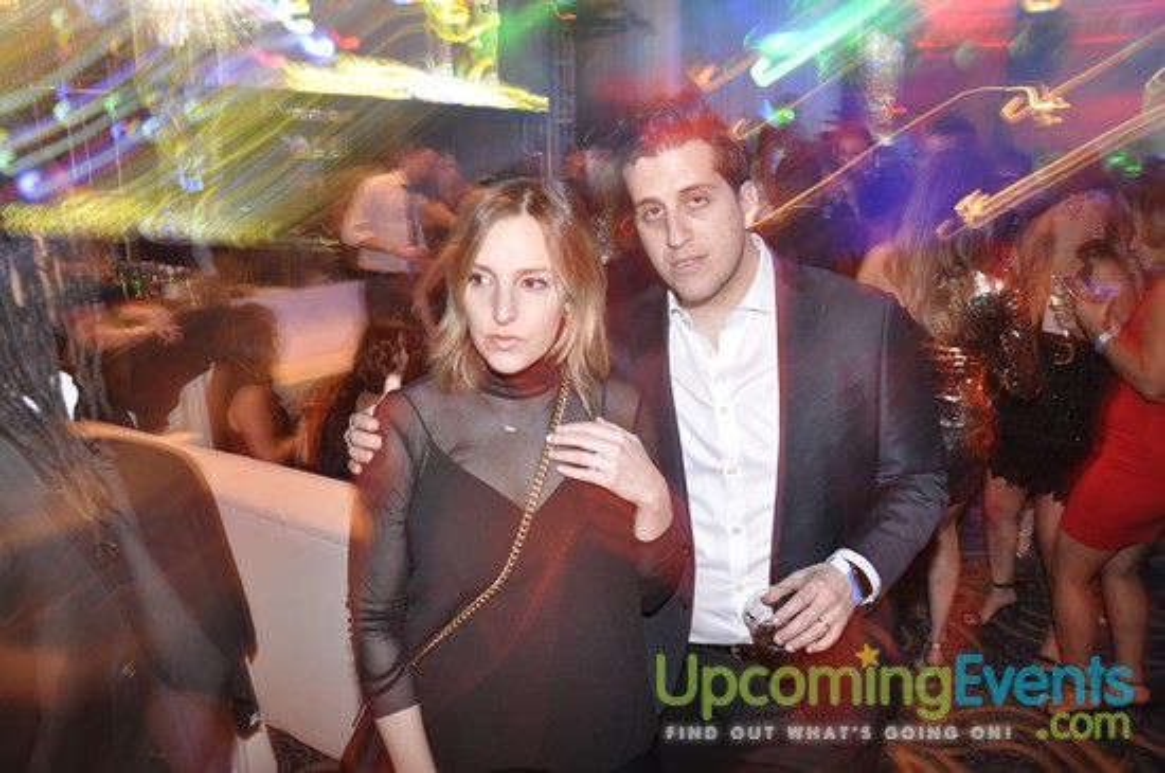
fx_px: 872
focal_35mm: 27
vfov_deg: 47.8
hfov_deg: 67.5
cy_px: 386
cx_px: 582
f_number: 5
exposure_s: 1
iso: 400
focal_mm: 18
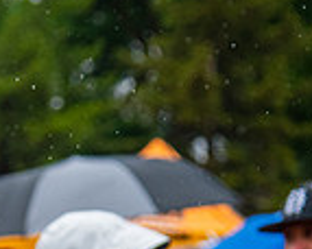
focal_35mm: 236
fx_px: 2176
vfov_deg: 6.4
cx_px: -127
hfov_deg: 8.1
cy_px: 406
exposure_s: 1/2500
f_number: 4
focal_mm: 62
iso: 1600
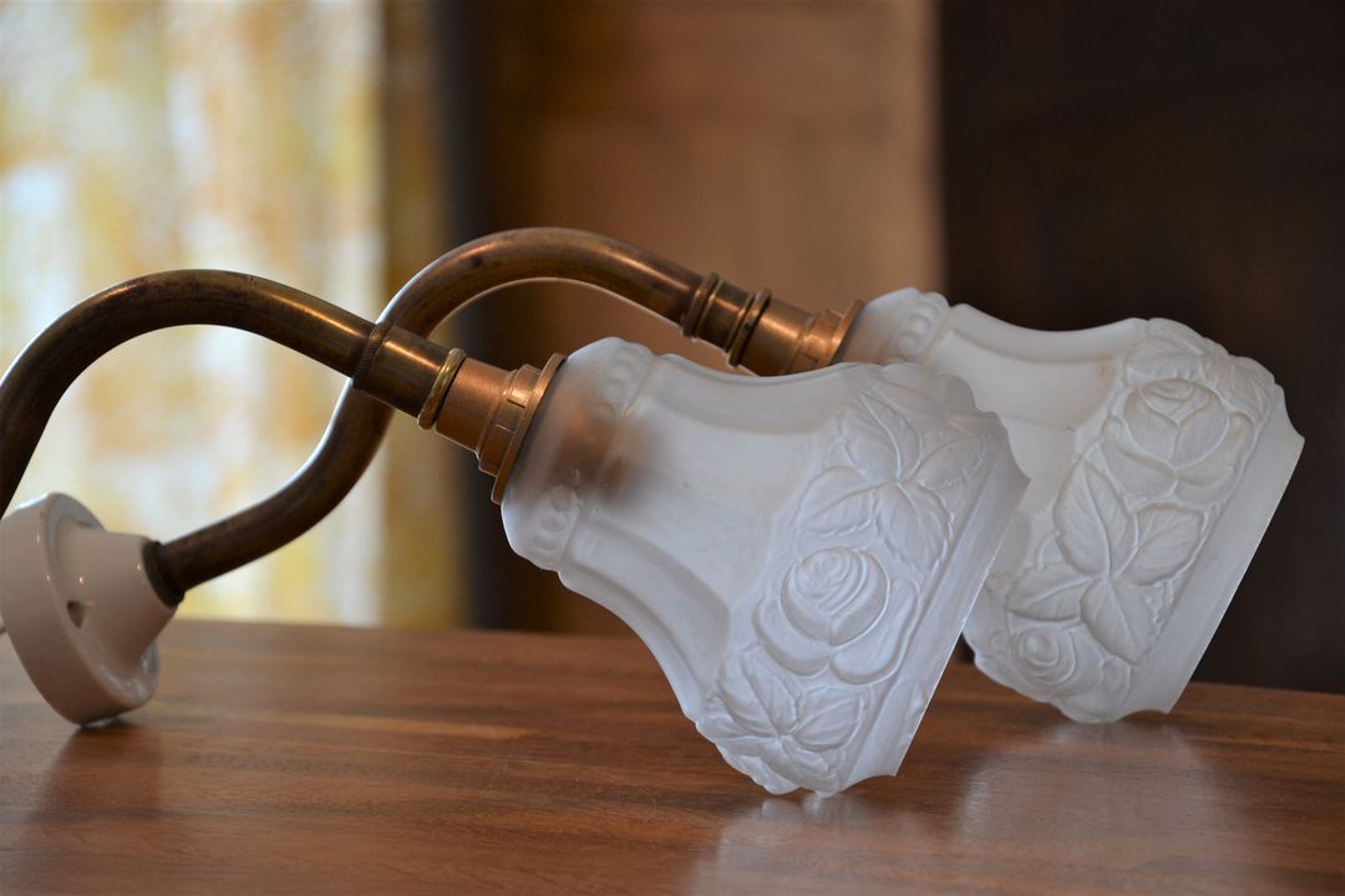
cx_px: 672
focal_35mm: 158
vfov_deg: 8.7
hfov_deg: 13.0
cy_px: 448
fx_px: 5884
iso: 450
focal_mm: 105
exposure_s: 1/125
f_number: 5.6
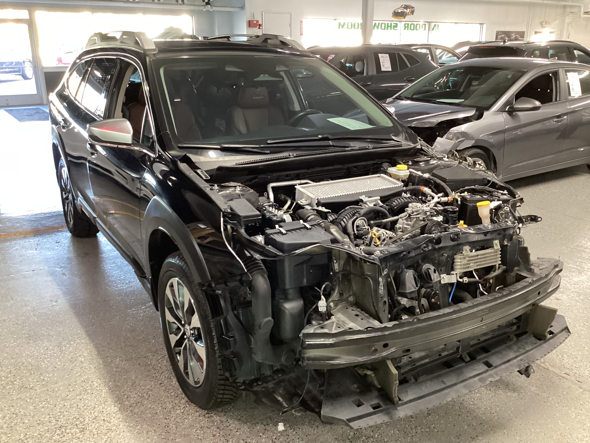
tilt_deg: -19.7
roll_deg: +0.0
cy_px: 222
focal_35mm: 31
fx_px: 528
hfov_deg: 58.4
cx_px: 295
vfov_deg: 45.4
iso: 320
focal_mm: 3.3
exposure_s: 1/33
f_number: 2.4
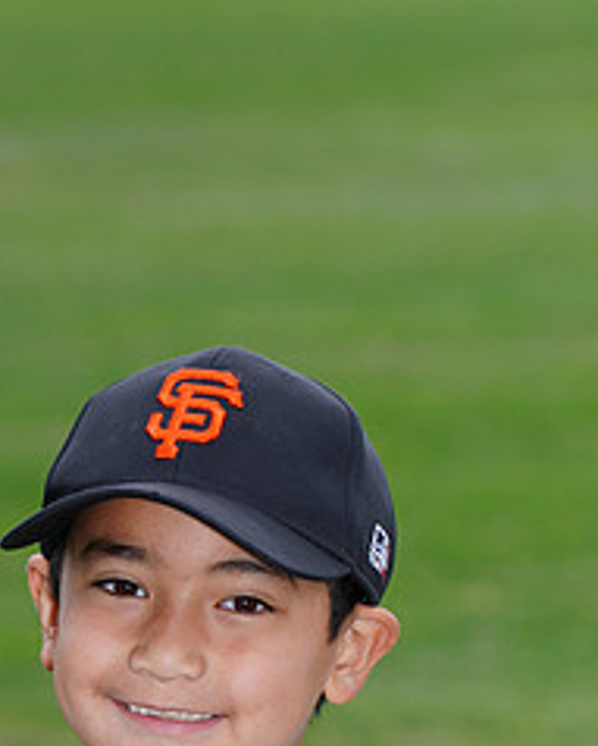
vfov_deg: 4.2
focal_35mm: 457
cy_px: 881
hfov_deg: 3.4
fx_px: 10091
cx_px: 240
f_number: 8
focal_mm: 200
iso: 200
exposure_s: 1/200
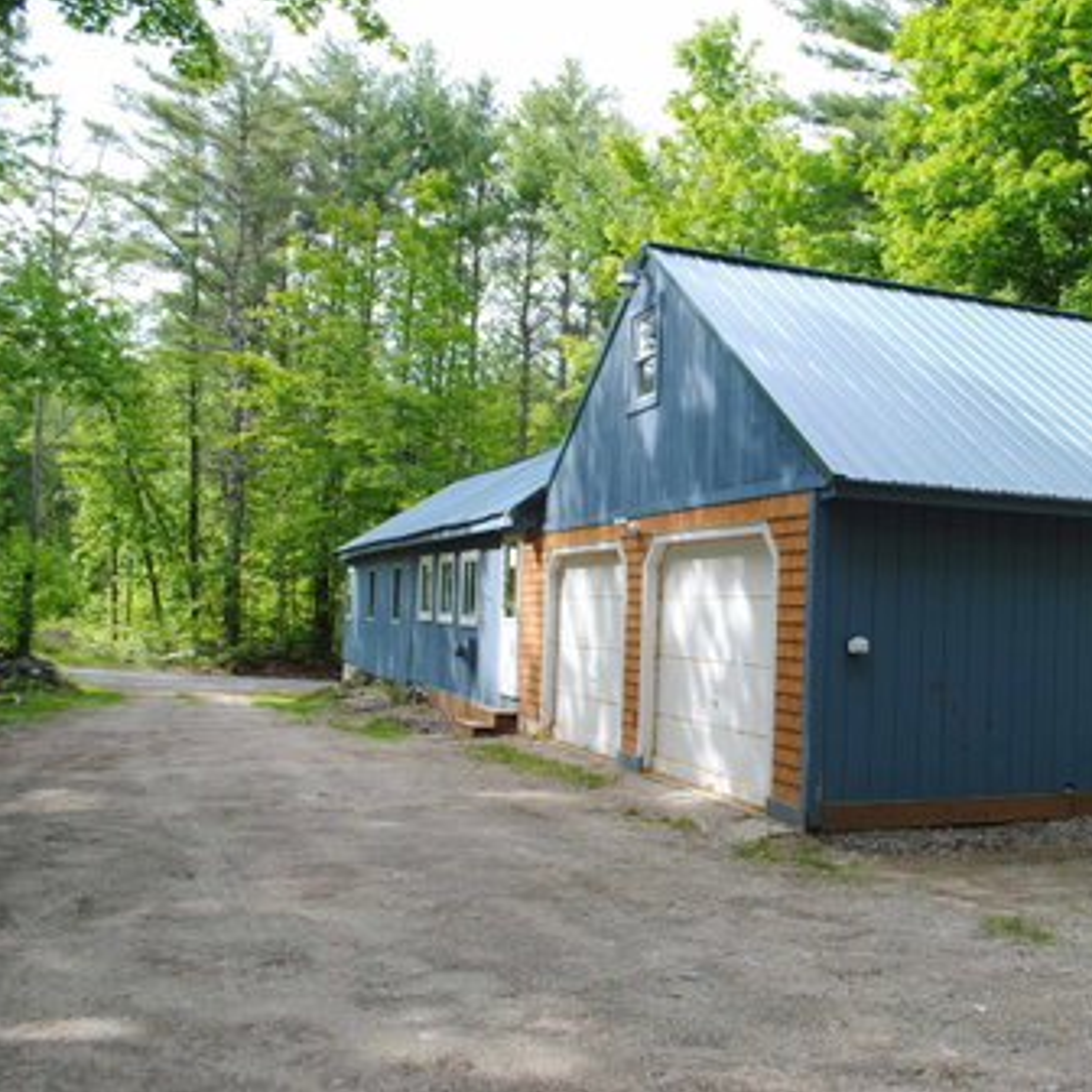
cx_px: 796
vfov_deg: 47.2
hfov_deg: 45.8
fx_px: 1249
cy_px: 538
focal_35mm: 35
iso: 100
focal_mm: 18
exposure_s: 1/160
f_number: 6.3
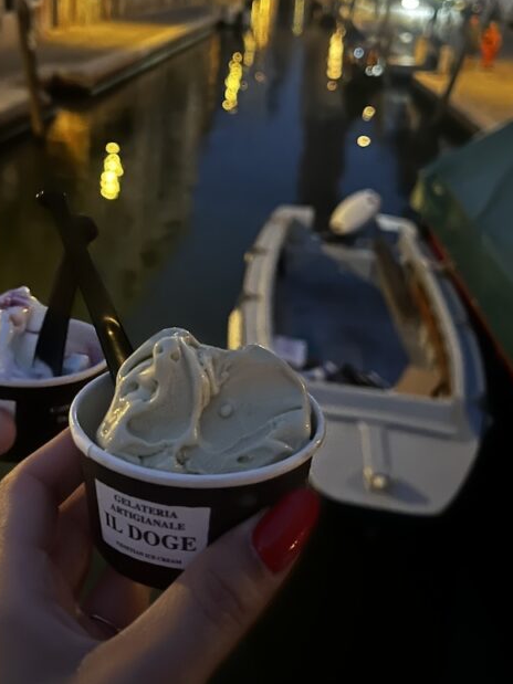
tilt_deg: -15.7
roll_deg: -3.0
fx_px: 850
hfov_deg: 33.4
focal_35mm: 43
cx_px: 186
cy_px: 200
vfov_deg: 42.9
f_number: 1.6
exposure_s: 1/9
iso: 1000
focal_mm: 5.1
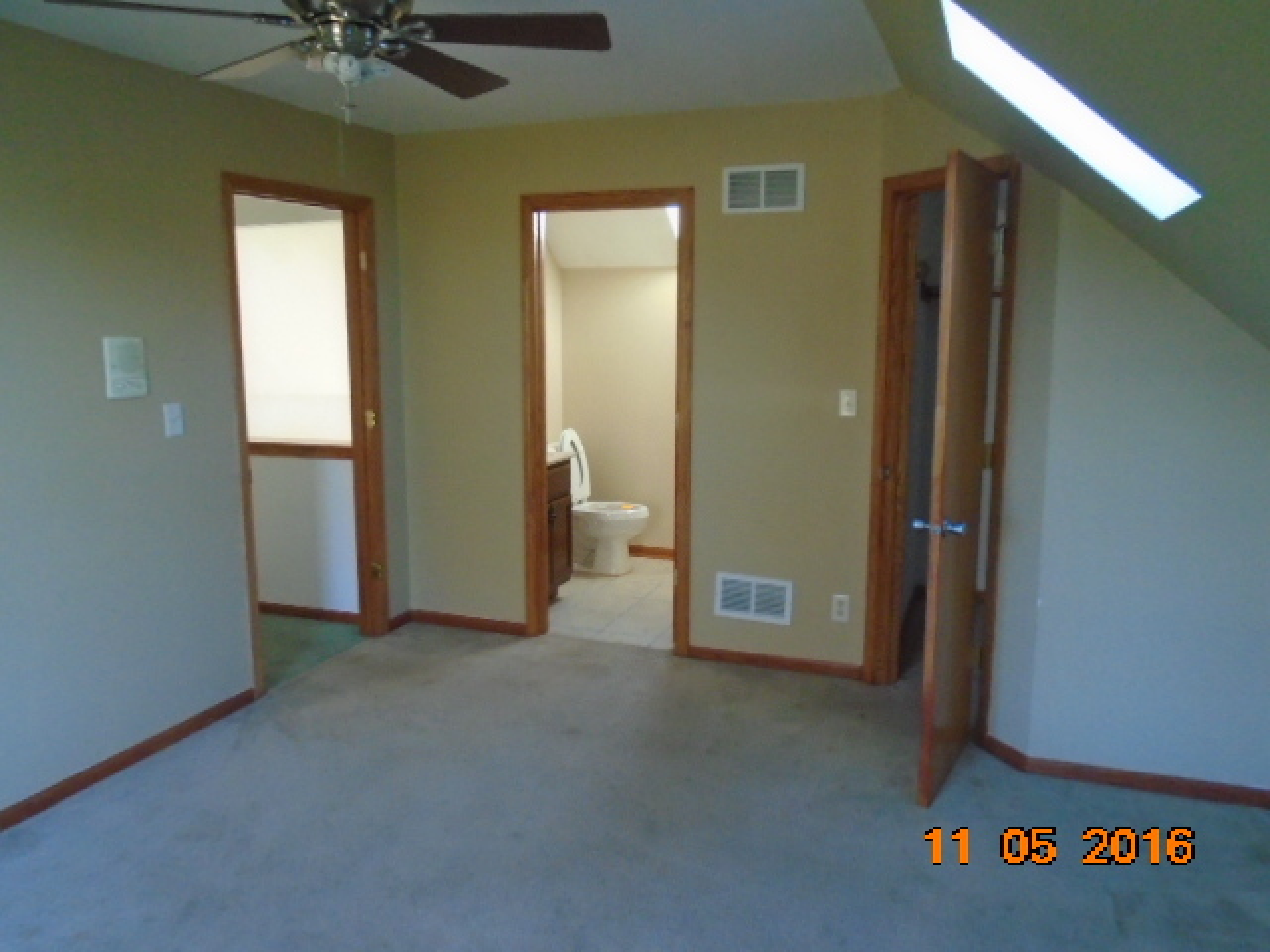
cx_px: 635
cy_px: 476
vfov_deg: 53.1
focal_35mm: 26
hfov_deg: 67.3
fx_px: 954
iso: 500
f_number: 3.2
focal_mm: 4.6
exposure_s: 1/40
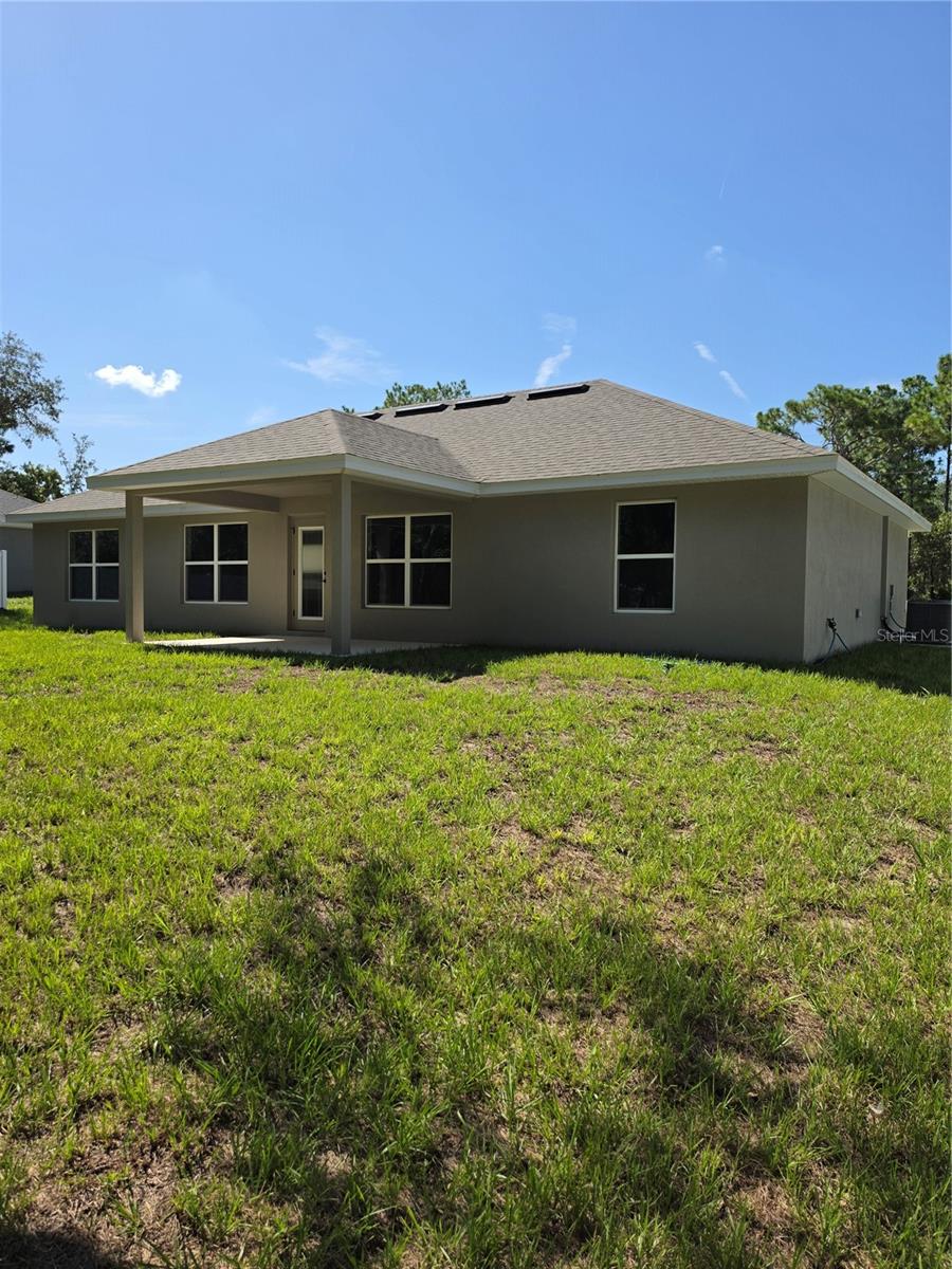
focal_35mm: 23
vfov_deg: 73.9
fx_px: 843
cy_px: 634
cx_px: 476
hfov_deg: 58.9
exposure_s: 1/7058
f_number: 1.4
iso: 64
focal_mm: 6.5
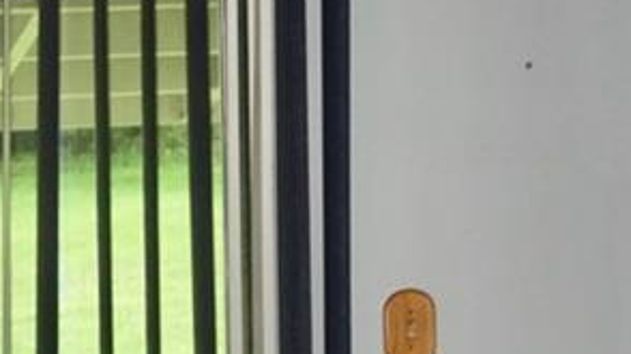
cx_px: -52
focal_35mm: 146
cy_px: 595
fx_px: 2441
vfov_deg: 8.1
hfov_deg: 14.4
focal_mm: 14.75
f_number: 2.8
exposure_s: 1/50
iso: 200
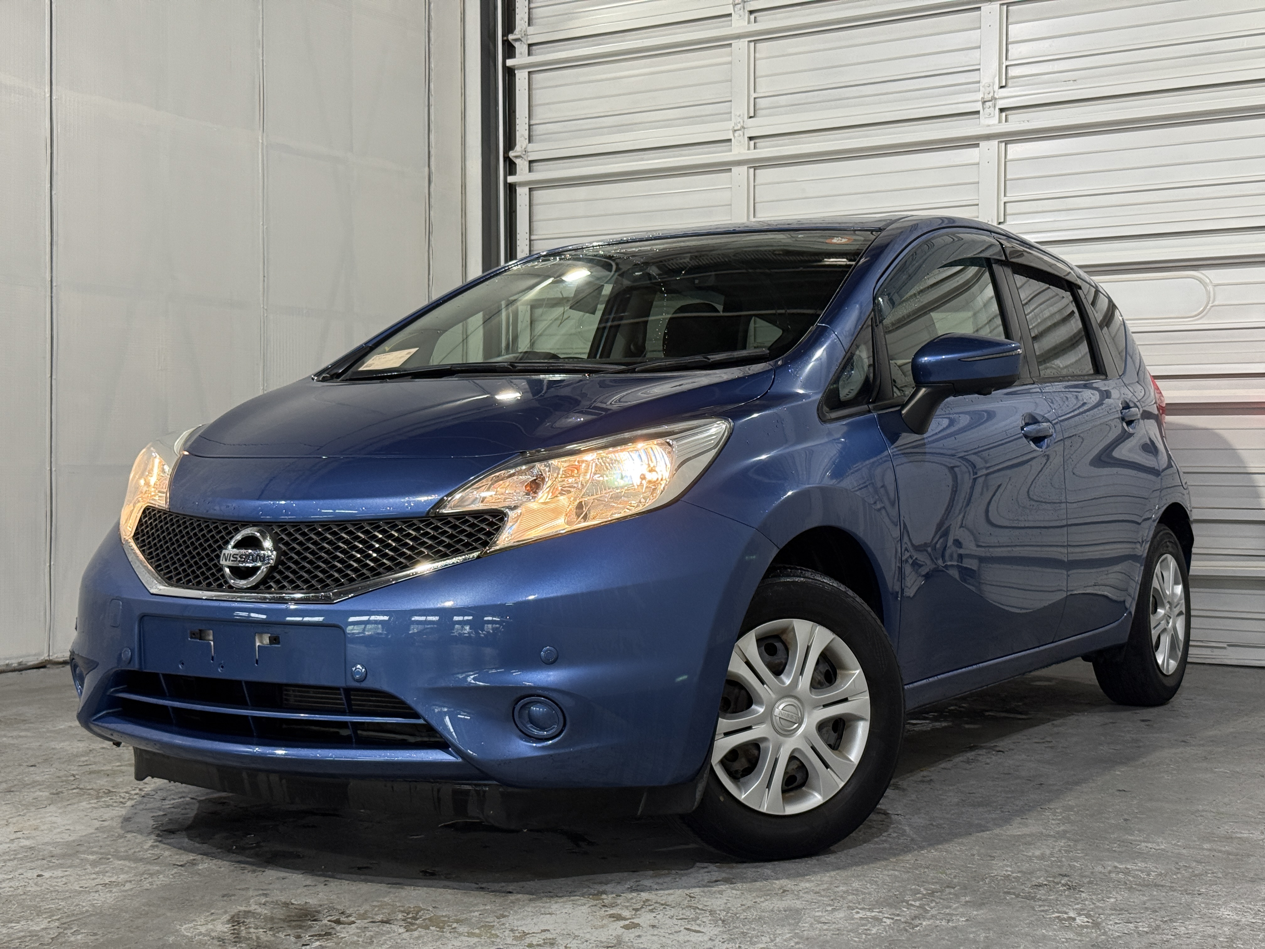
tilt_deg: -0.7
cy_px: 474
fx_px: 1754
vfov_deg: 30.3
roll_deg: -0.4
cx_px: 632
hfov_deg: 39.7
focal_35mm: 48
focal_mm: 6.76
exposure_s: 1/120
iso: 250
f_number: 1.78
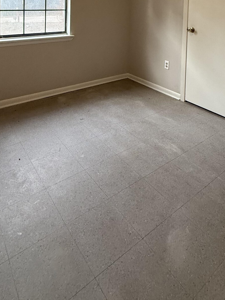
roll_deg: -1.5
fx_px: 234
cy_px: 13
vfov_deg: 54.0
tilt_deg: -1.5
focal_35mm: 27
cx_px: 106
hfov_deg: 51.3
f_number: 2.2
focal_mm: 2.22
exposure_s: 1/120
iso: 320
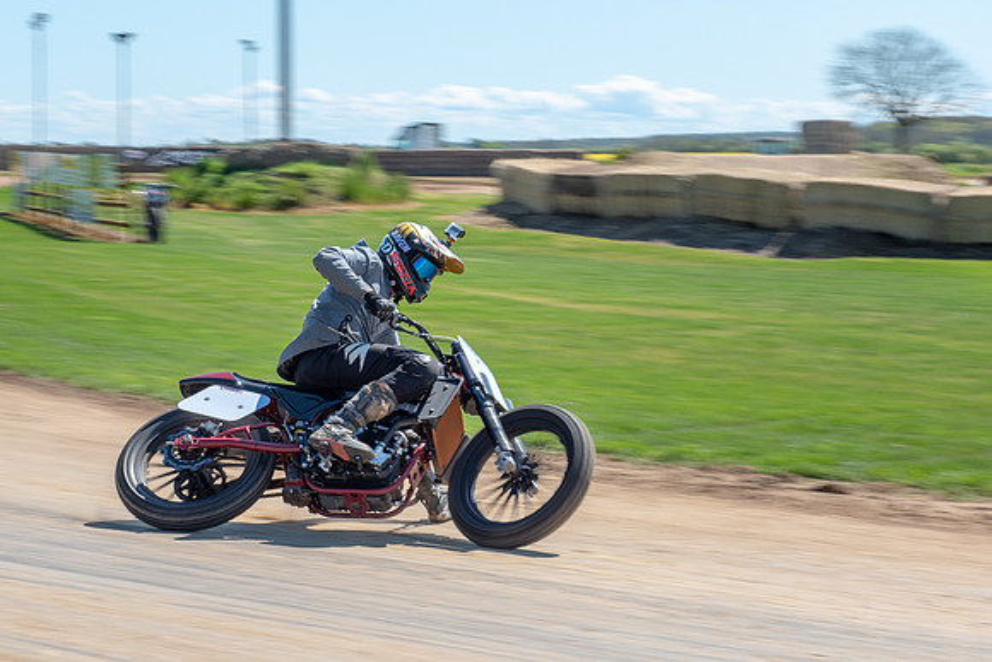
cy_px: 362
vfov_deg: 15.0
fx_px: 2518
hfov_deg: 22.2
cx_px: 375
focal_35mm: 91
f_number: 8
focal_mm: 70
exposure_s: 1/160
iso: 100
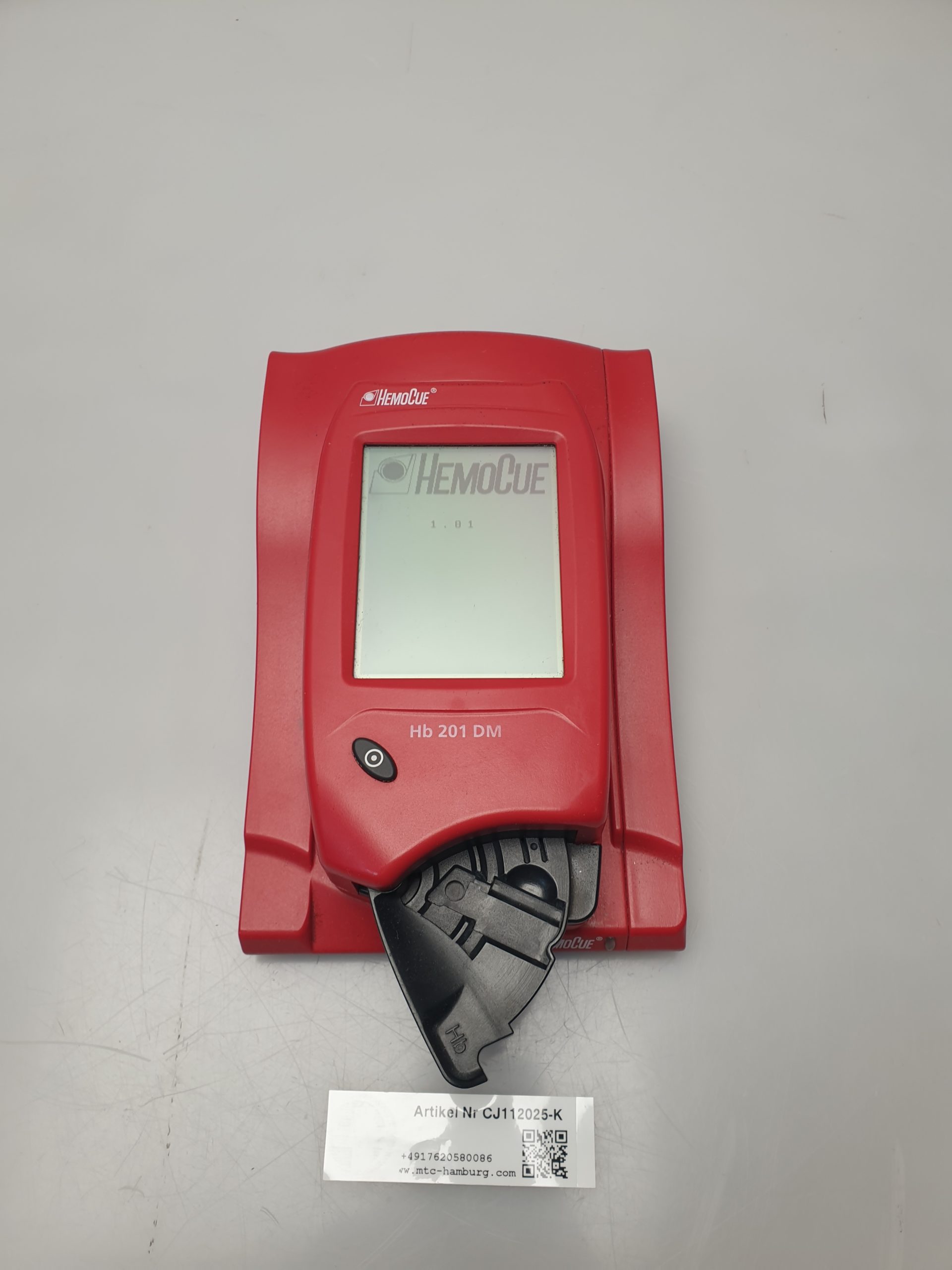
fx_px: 953
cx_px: 476
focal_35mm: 26
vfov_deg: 67.3
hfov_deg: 53.1
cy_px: 635
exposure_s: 1/50
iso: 50
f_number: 2.4
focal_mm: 4.3
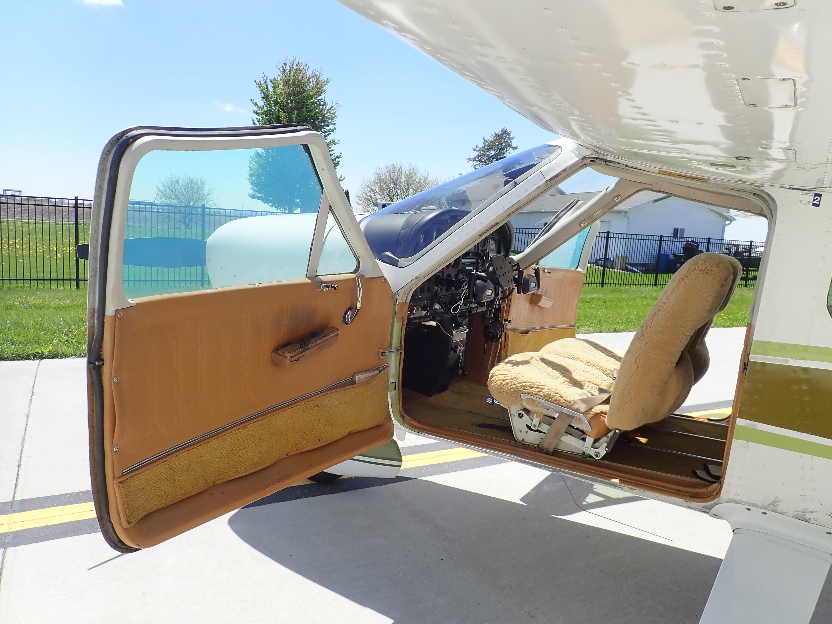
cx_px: 416
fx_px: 601
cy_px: 312
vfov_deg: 54.9
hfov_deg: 69.4
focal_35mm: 25
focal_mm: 4.5
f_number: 2.8
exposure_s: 1/1000
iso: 100
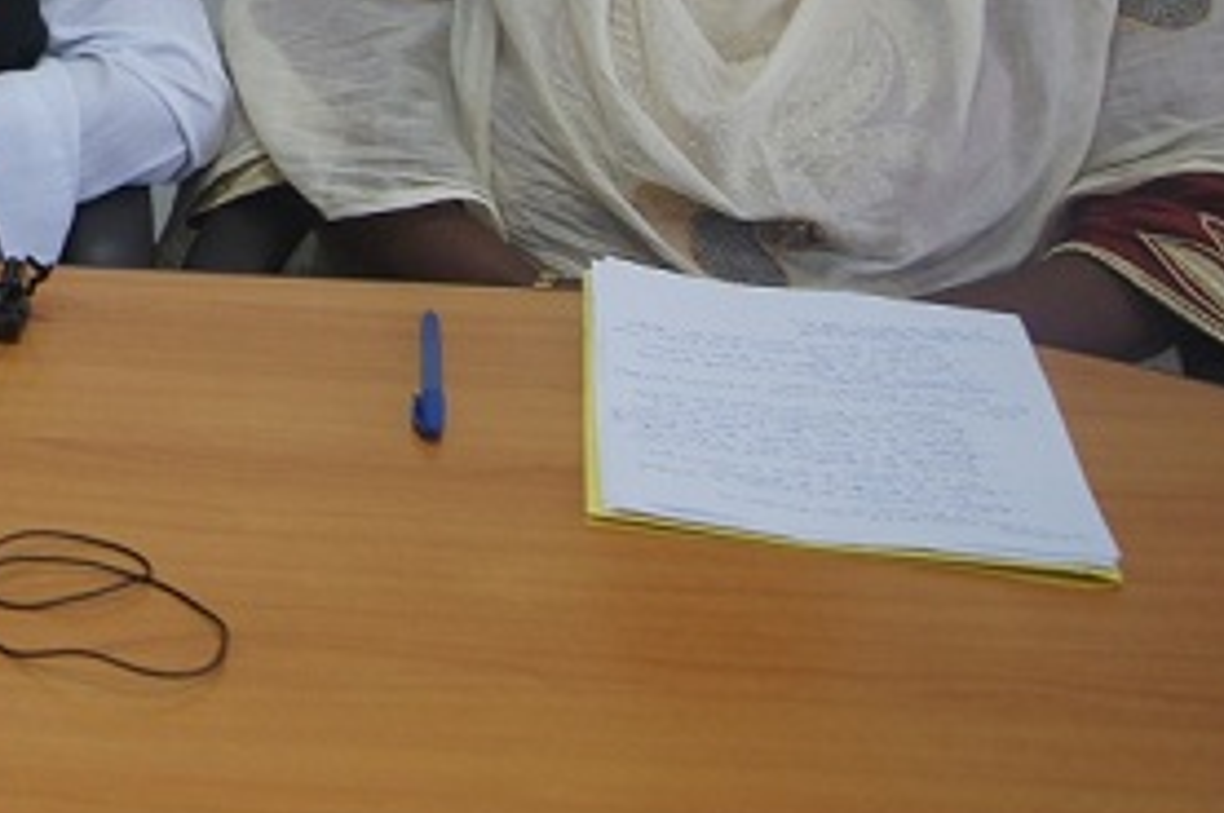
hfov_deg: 25.0
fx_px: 2479
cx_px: -243
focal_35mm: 73
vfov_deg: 17.6
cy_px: -212
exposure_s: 1/30
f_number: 3.5
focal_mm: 18
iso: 320
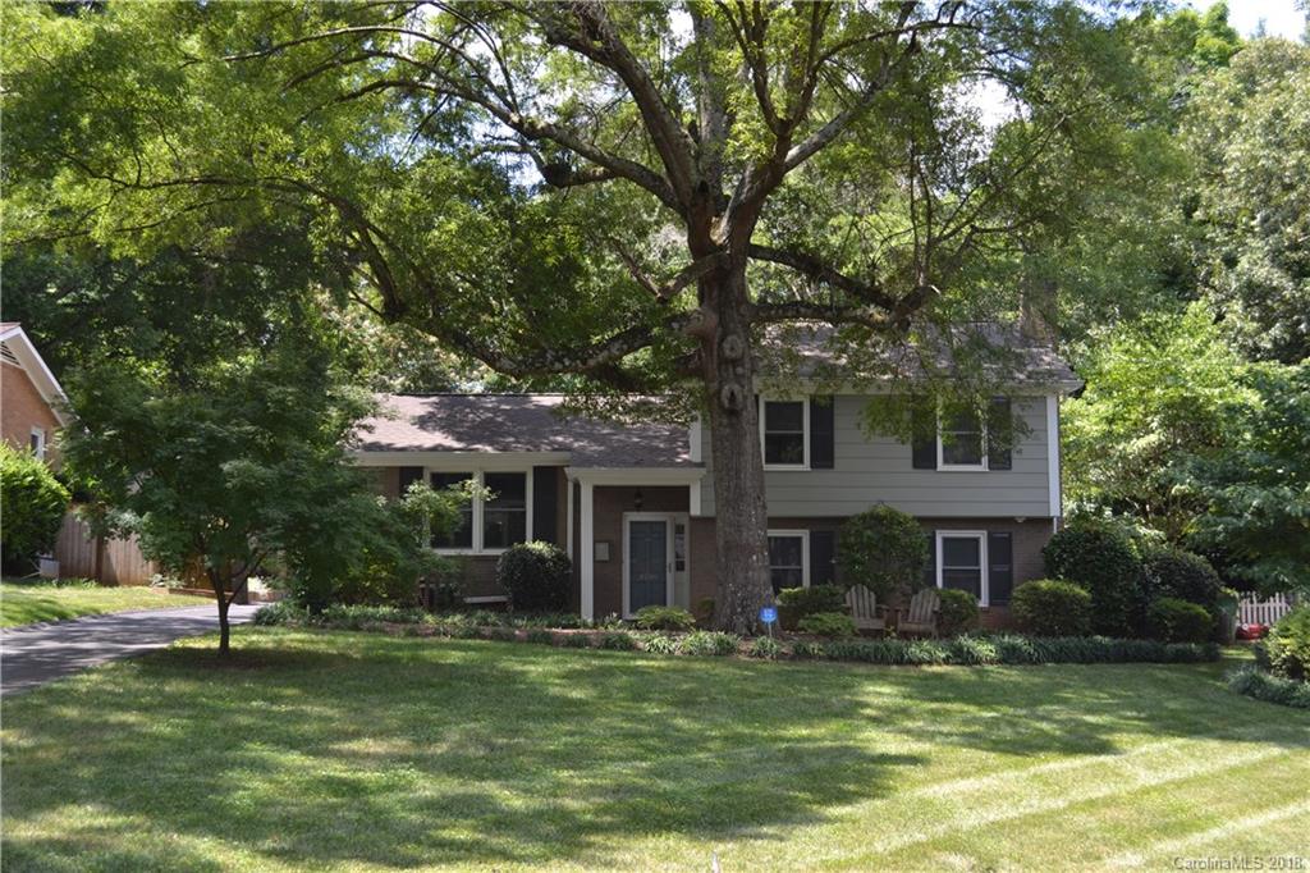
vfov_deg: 29.8
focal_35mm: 45
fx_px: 1637
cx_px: 655
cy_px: 436
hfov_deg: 43.6
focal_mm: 30
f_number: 5.6
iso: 160
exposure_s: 1/125
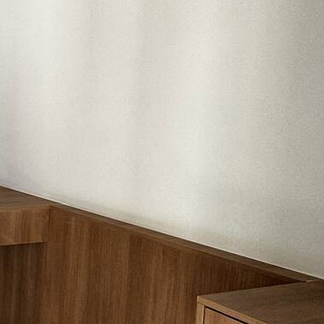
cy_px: 156
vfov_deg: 36.1
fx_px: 498
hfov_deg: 25.3
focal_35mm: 47
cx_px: -185
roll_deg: +0.1
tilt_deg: -6.6
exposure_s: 1/99
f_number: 2.2
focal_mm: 2.22
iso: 100
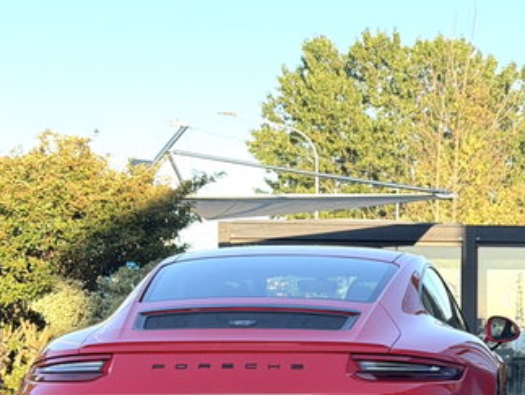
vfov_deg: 12.9
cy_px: 343
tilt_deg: +0.4
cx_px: 559
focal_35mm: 114
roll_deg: -1.1
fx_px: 1731
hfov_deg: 16.8
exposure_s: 1/652
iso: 100
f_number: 1.78
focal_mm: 6.76
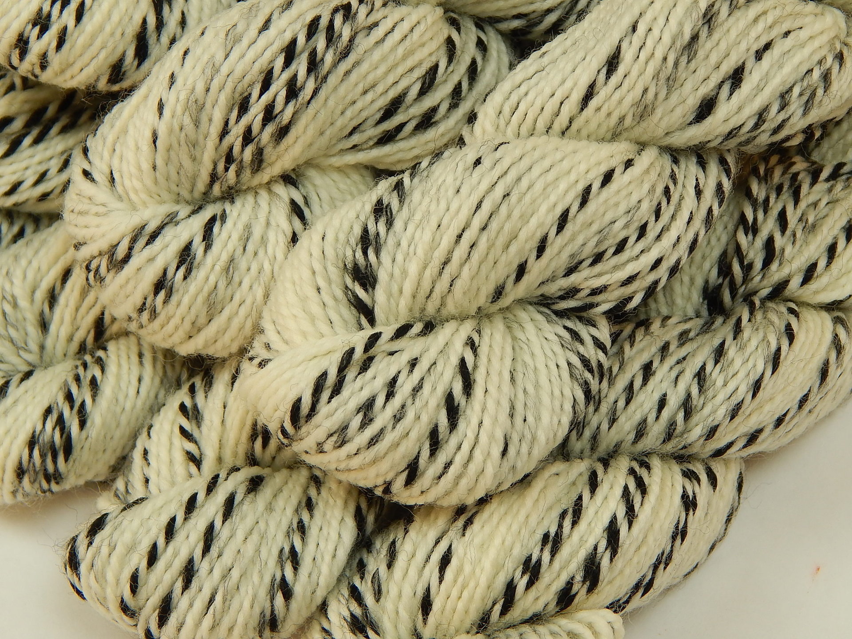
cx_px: 426
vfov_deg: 17.2
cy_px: 320
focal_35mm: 86
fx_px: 2117
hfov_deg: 22.8
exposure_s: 1/20
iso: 125
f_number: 4.3
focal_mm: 15.3
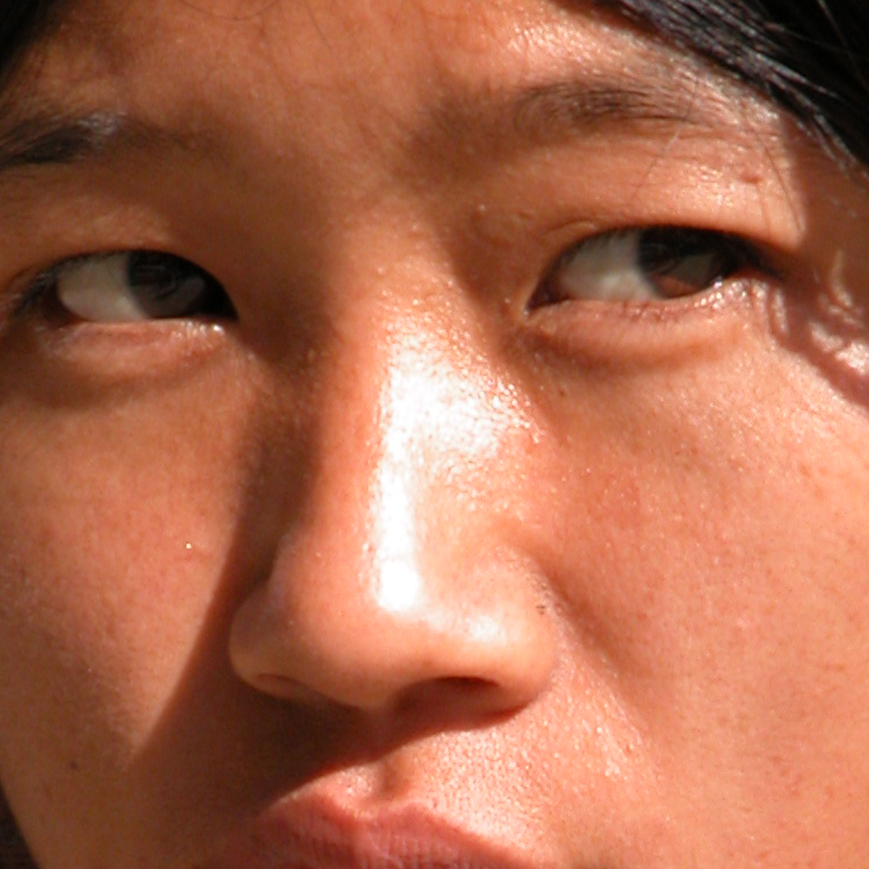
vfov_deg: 2.1
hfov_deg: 2.1
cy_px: 886
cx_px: 445
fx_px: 23801
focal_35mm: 838
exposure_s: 1/282
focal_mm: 71.2
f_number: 5.3
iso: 100
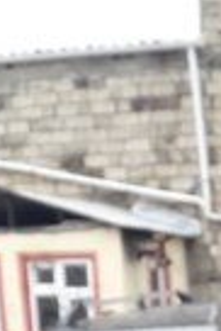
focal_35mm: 106
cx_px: 342
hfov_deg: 12.3
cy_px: 482
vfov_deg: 17.5
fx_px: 974
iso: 40
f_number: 1.9
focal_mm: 3.7
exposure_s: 1/213
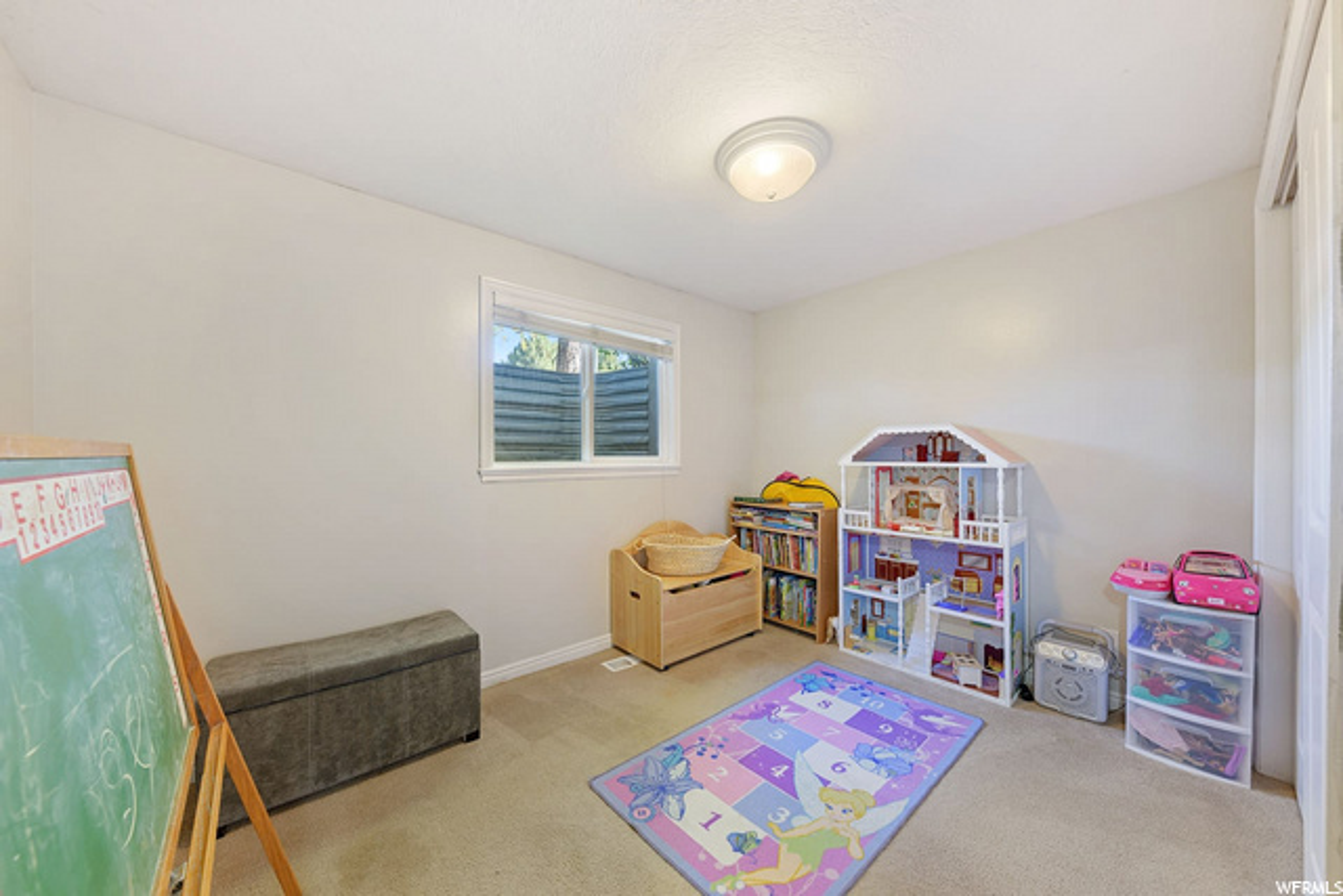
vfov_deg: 90.0
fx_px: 448
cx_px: 672
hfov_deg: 112.6
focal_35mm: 12
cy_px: 448
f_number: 8
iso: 100
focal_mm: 12
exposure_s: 10
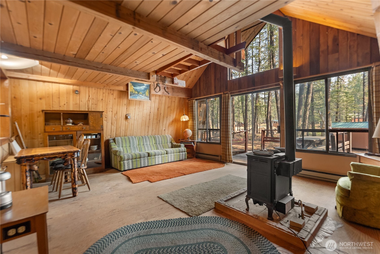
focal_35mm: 15
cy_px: 127
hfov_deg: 99.2
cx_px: 190
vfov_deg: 76.3
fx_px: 162
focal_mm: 15.3
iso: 400
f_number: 2.8
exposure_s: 1/15
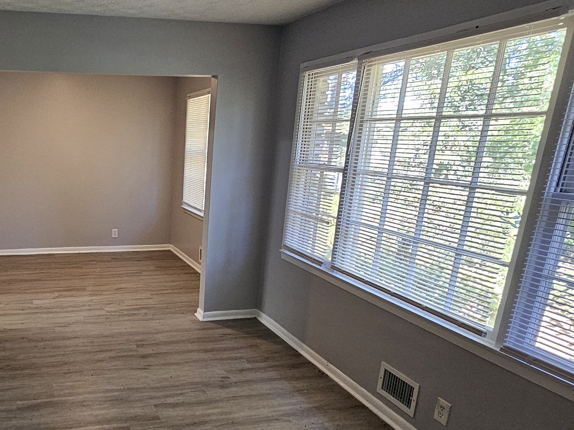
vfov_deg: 50.4
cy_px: 288
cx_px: 124
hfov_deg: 60.6
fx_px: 448
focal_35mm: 27
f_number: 2.2
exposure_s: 1/60
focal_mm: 2.2
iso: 320
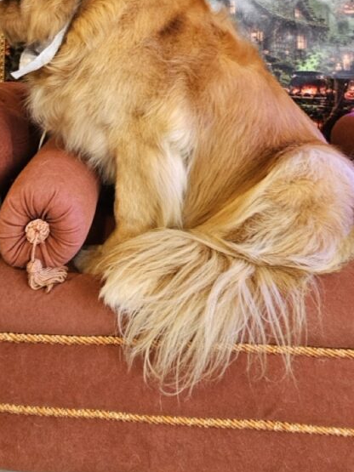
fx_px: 327
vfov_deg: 60.7
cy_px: 48
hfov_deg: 56.2
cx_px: 136
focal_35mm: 24
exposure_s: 1/77.4
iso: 500
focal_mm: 2.2
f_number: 2.2
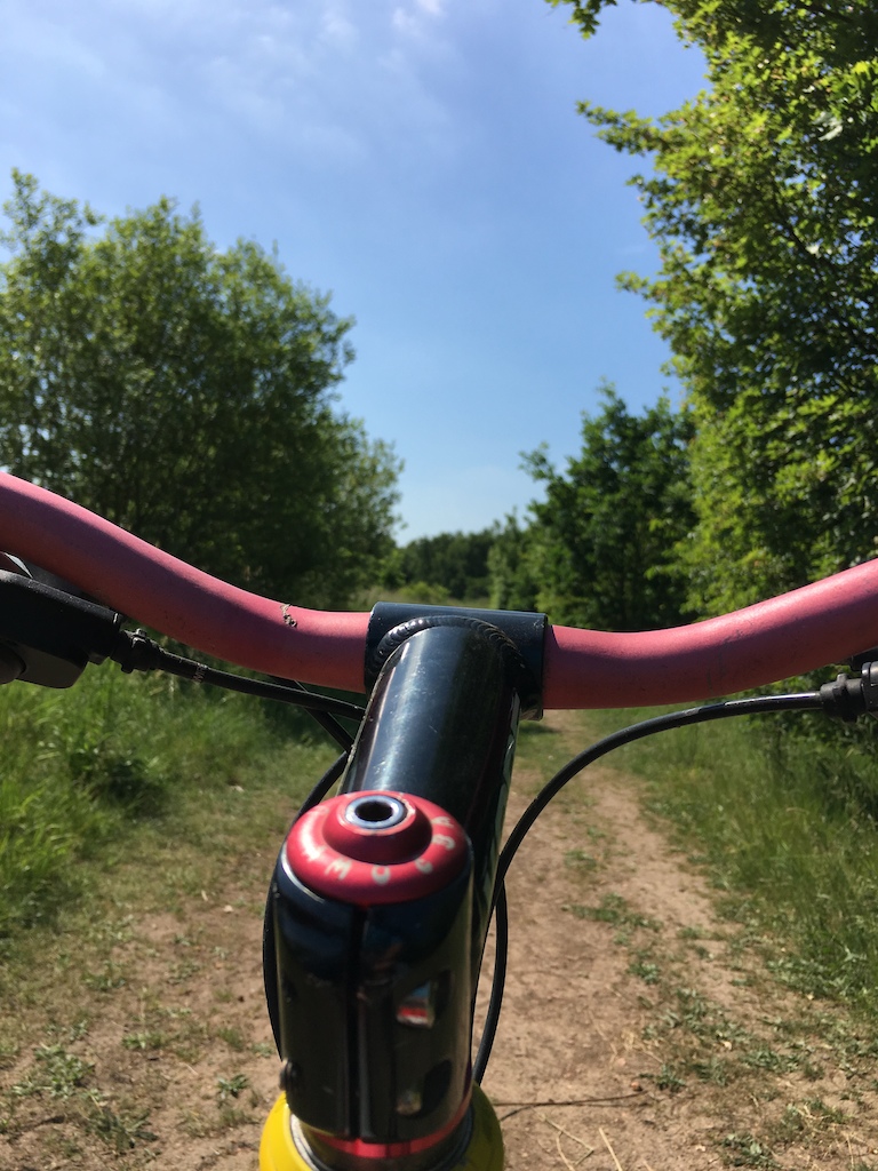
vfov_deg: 61.7
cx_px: 439
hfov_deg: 48.2
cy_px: 586
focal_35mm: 29
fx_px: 981
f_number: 2.2
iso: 25
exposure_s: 1/2137
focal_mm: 4.15
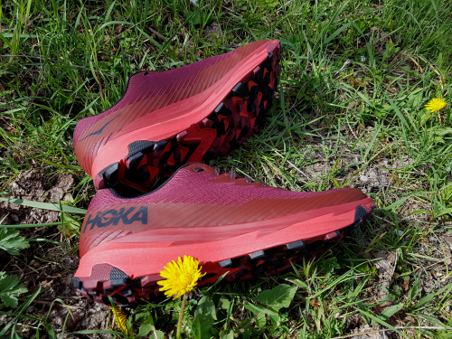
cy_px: 170
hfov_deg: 67.3
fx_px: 339
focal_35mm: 26
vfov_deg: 53.1
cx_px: 226
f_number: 1.7
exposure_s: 1/1076
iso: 50
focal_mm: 4.2
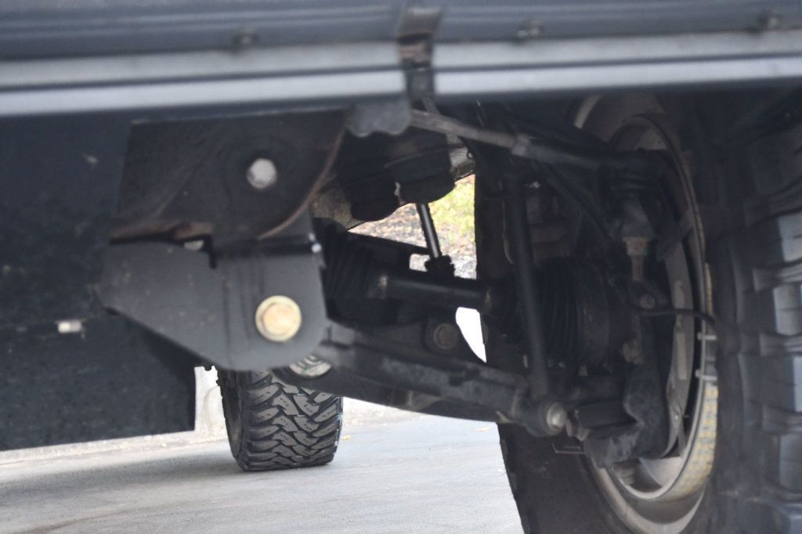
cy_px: 267
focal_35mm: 67
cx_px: 401
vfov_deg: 20.3
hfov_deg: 30.1
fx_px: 1492
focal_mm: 45
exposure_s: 1/125
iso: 1400
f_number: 5.3
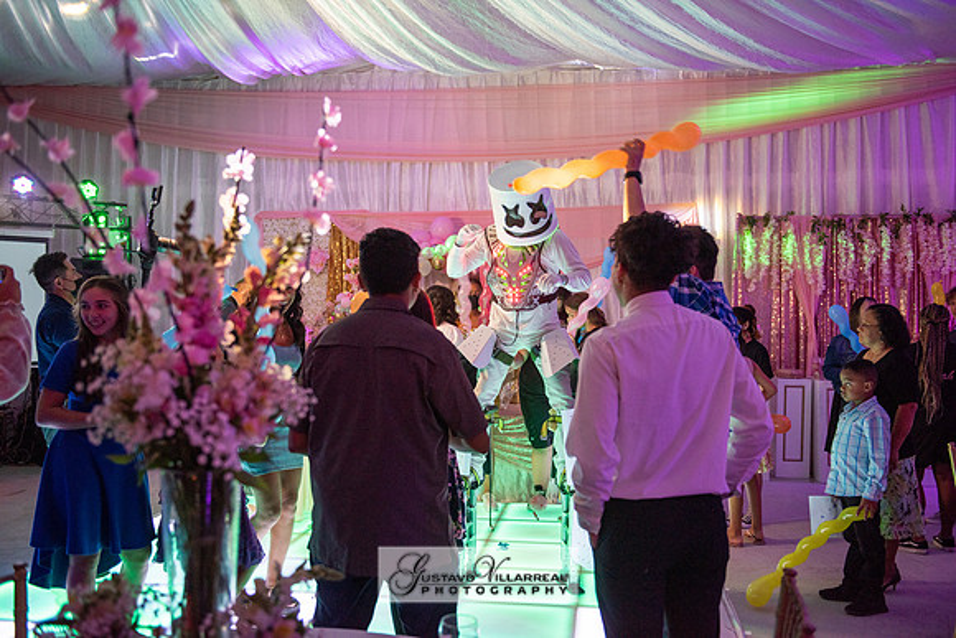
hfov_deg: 55.8
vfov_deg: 38.9
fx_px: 903
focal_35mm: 34
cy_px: 319
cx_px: 478
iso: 1250
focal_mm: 34
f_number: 3.2
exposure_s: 1/125
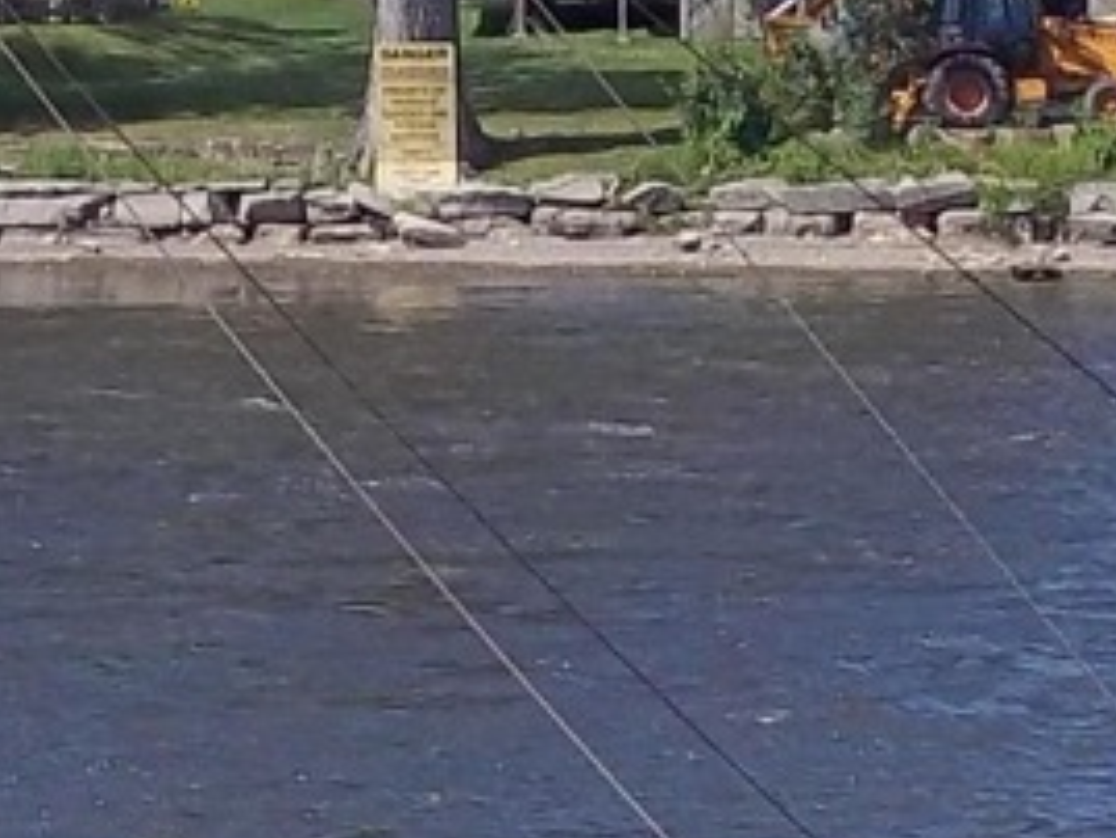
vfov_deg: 4.4
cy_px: 1124
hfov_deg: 5.8
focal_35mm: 339
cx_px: 290
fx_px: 10934
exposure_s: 1/160
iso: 80
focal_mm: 10.1
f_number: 10
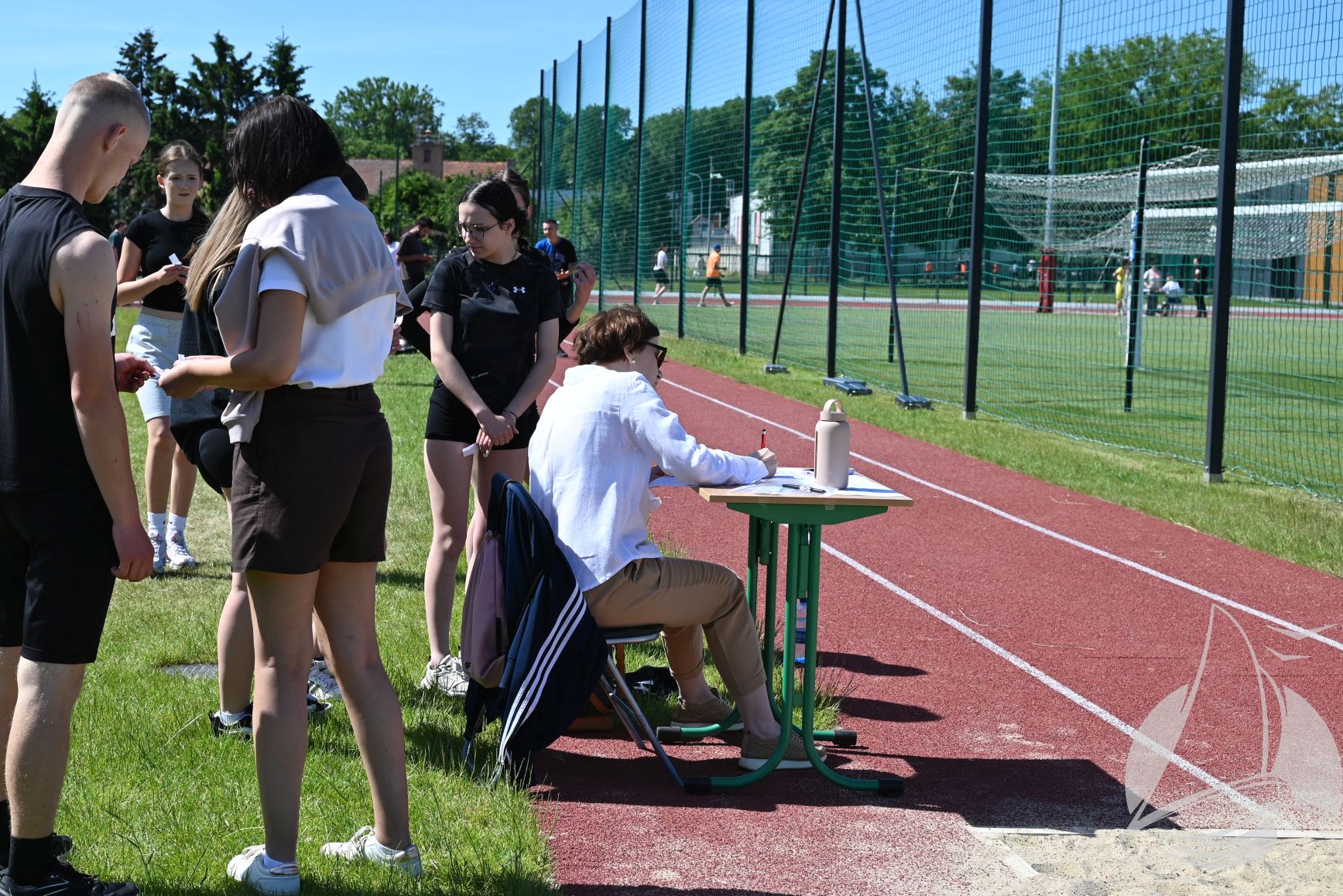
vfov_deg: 23.8
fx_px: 2127
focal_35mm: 57
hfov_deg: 34.8
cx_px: 484
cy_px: 419
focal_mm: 44
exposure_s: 1/320
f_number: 7.1
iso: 100
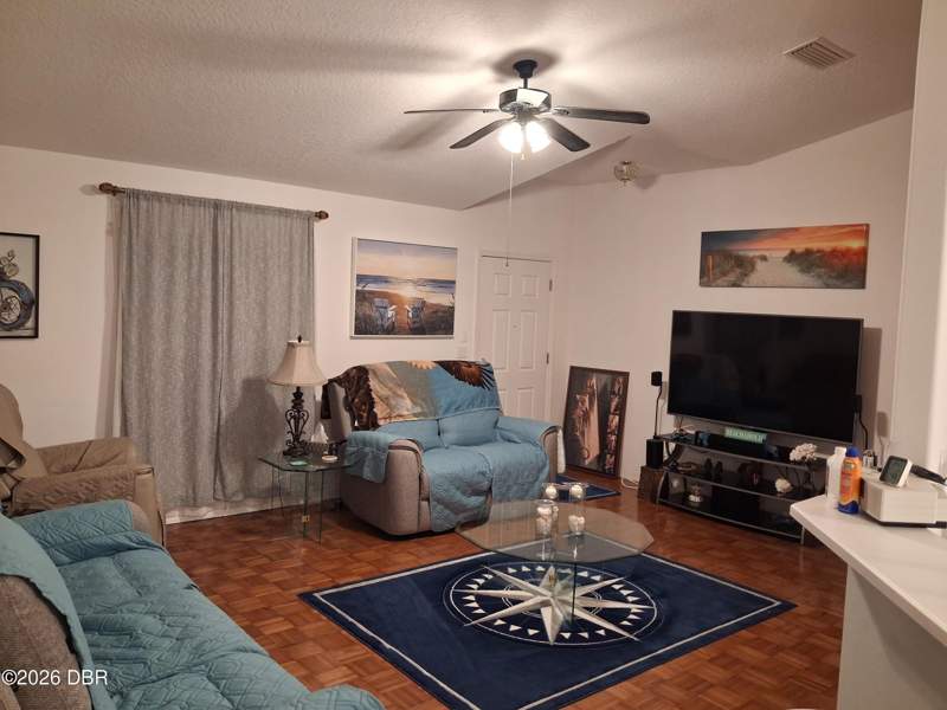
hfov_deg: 65.3
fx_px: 739
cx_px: 474
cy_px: 355
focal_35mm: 27
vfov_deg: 51.4
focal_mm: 4
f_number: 1.8
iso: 400
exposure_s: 1/33
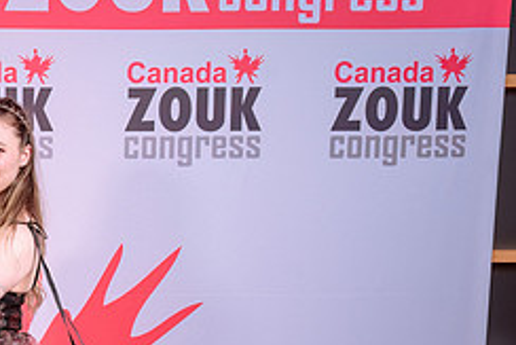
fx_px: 1147
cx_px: -13
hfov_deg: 24.1
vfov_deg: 16.6
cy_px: 380
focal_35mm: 80
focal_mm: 31
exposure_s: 1/160
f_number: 5.6
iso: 100
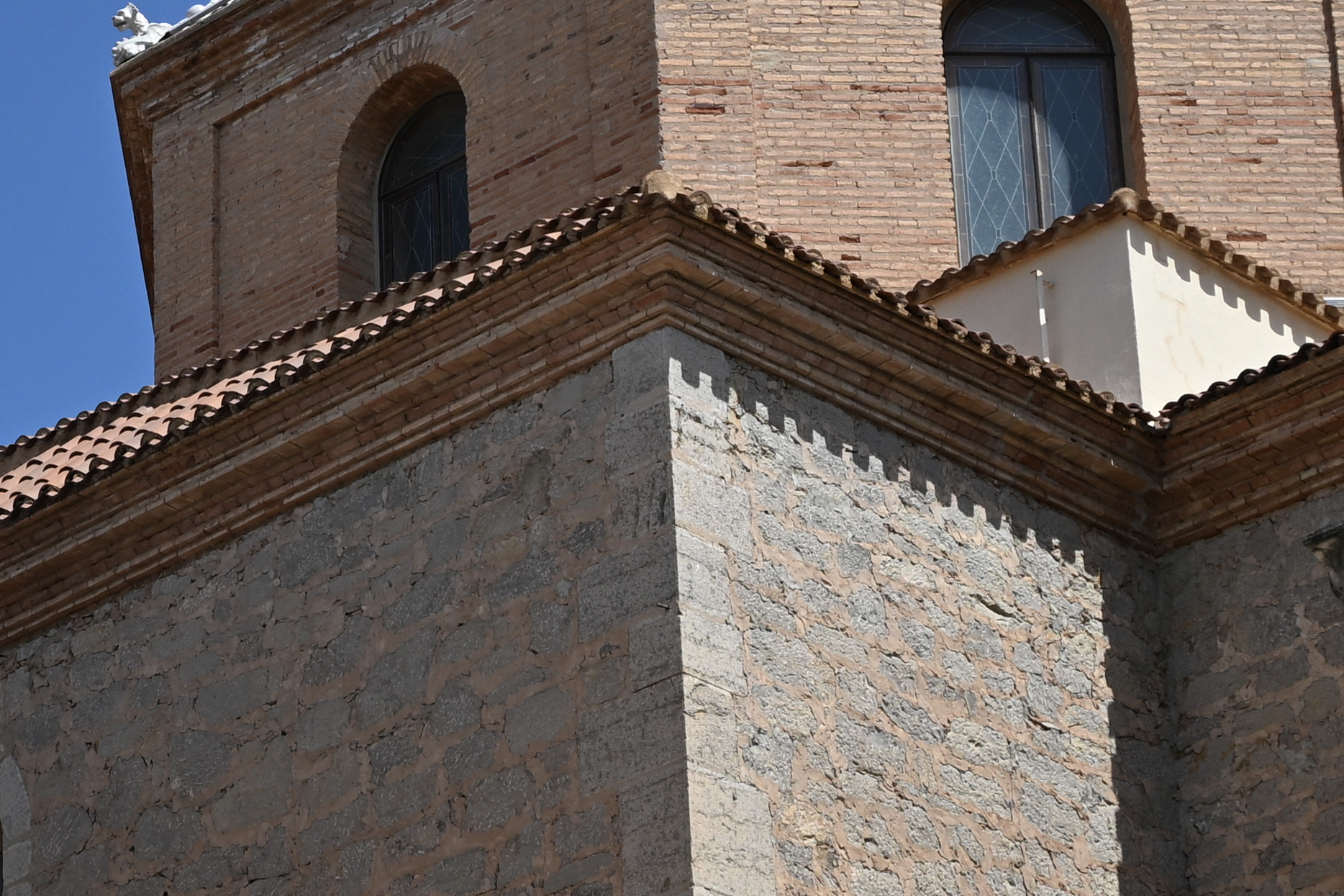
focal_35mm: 152
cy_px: 288
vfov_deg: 9.0
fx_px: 5674
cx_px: 0
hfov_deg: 13.3
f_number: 8
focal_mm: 34
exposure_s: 1/500
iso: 110
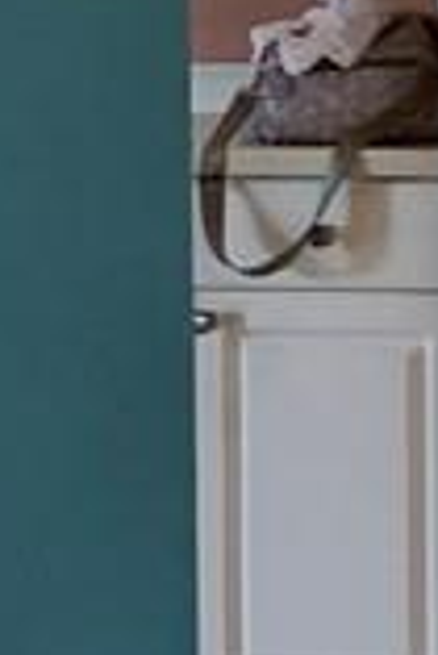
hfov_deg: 4.3
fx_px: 5007
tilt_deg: +0.7
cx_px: 2219
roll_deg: -1.1
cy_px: -154
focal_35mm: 275
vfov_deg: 7.4
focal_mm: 4.25
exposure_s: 1/60
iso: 125
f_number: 1.8
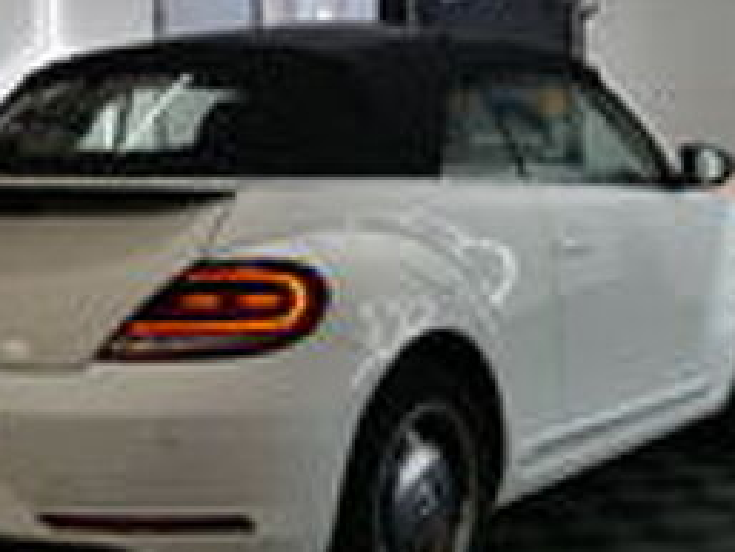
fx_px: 1508
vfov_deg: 20.7
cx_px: 263
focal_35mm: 71
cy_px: 260
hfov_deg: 27.3
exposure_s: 1/60
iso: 200
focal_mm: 19
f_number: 3.9
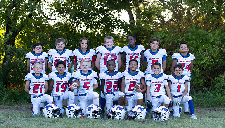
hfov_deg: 21.2
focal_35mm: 100
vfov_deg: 12.2
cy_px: 71
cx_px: 106
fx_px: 601
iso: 250
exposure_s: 1/320
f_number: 3.5
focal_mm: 80
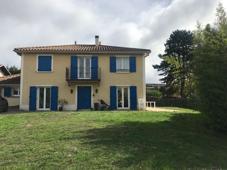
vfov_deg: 49.7
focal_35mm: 28
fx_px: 184
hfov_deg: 63.4
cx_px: 114
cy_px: 85
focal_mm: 3.99
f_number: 1.8
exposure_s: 1/4367
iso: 20
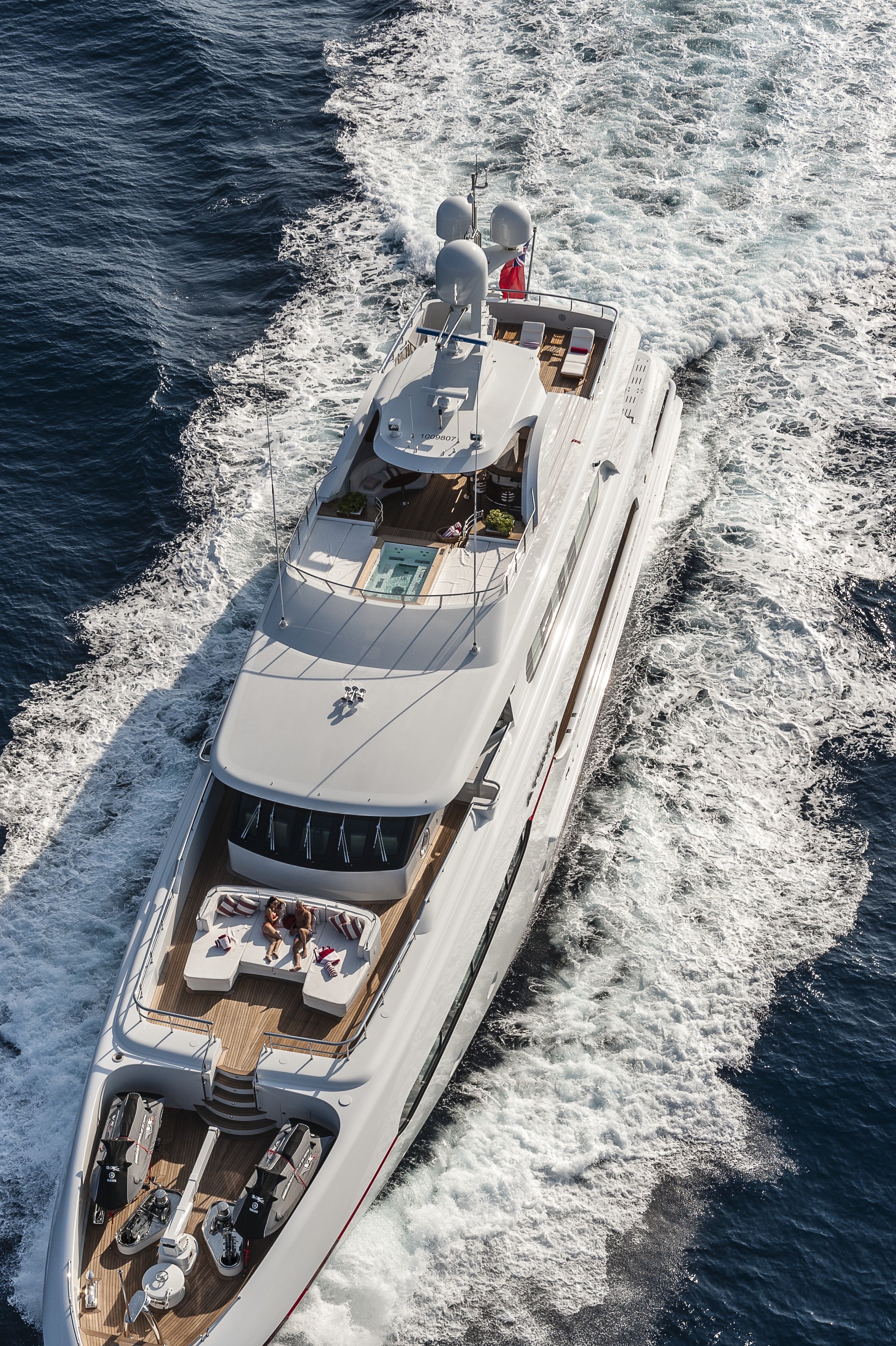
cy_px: 790
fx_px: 2018
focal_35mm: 54
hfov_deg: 25.0
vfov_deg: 36.8
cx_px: 373
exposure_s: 1/800
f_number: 8
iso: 200
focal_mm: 44
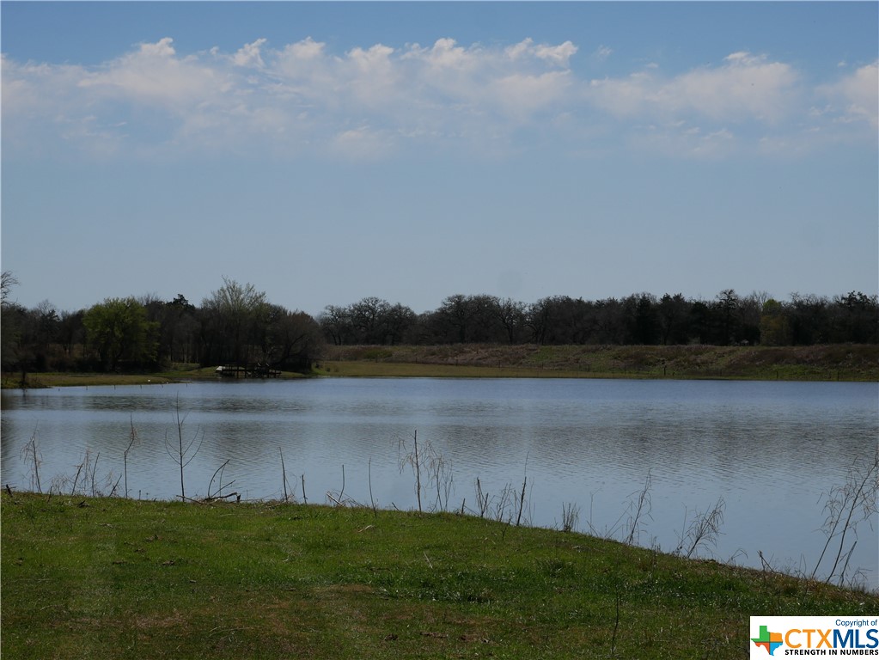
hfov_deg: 16.4
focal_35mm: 120
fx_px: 3048
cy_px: 330
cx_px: 440
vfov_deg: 12.4
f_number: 10
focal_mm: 60
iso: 200
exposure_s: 1/800
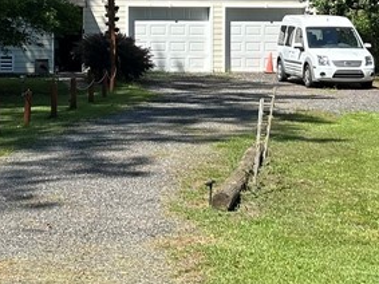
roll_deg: -0.1
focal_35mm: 94
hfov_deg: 20.8
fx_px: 1029
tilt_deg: -0.9
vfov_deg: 15.5
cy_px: 19
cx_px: 143
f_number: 1.5
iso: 50
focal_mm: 5.7
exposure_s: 1/1972
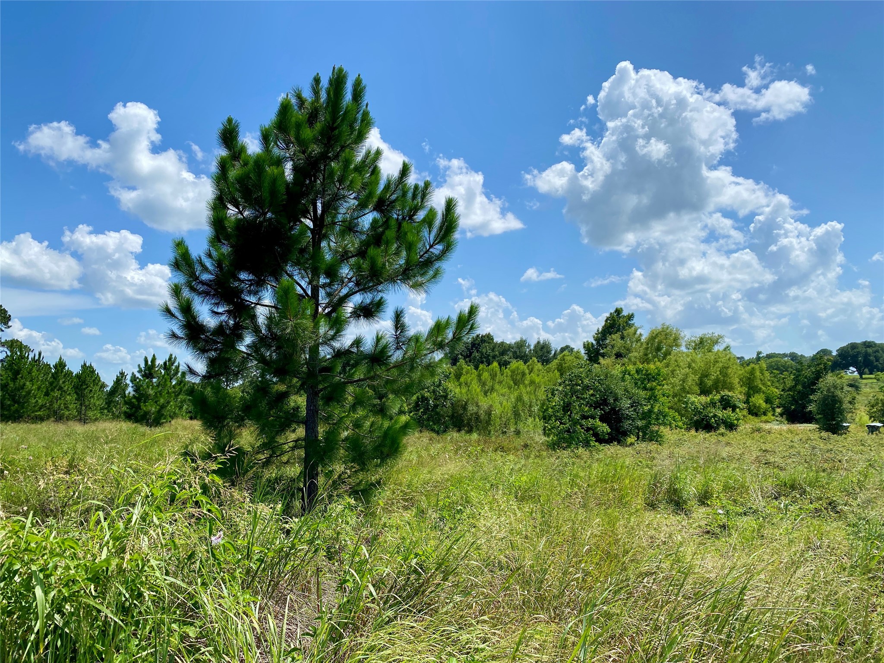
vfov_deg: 53.1
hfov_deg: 67.3
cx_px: 442
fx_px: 664
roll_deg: +2.2
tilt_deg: +6.2
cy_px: 332
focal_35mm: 26
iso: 32
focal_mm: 4.25
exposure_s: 1/3984
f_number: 1.8
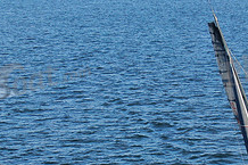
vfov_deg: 10.3
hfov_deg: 15.4
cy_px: 138
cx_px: 158
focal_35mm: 133
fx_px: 916
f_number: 3.8
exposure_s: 1/640
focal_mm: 8.6
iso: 100
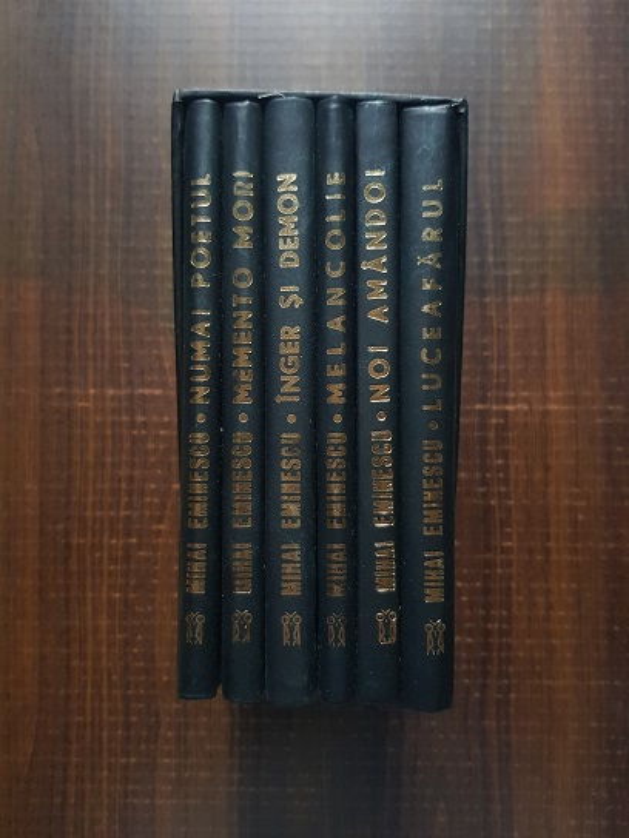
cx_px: 314
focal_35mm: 26
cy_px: 419
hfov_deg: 53.1
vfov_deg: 67.3
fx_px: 630
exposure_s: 1/60
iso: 500
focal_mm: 4.3
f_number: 1.7
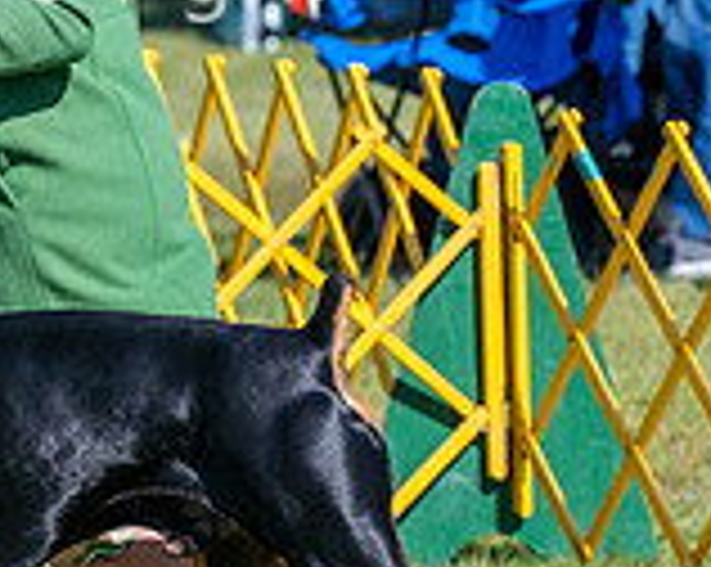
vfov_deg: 2.2
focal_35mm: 698
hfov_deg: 2.8
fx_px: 14670
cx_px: -326
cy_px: 135
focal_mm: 174
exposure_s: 1/2000
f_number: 6.3
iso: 500
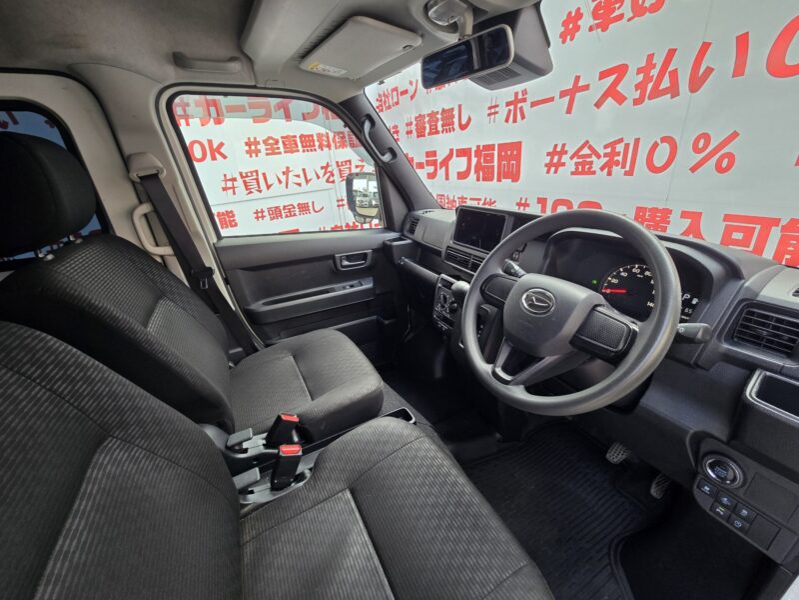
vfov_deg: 89.9
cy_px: 300
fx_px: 300
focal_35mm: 13
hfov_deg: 106.2
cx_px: 400
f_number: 2.2
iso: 100
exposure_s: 1/50
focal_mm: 2.2
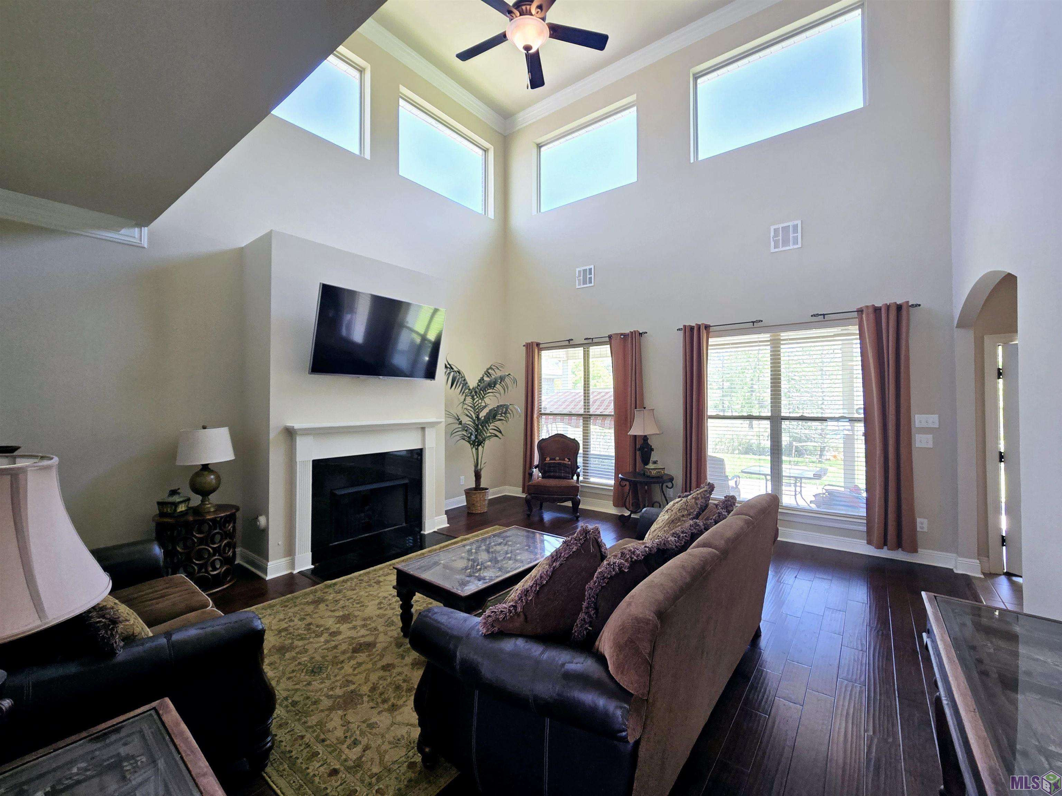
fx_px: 399
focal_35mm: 13
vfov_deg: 89.9
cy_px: 398
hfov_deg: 106.2
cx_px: 531
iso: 80
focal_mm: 2.2
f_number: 2.2
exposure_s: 1/60.2
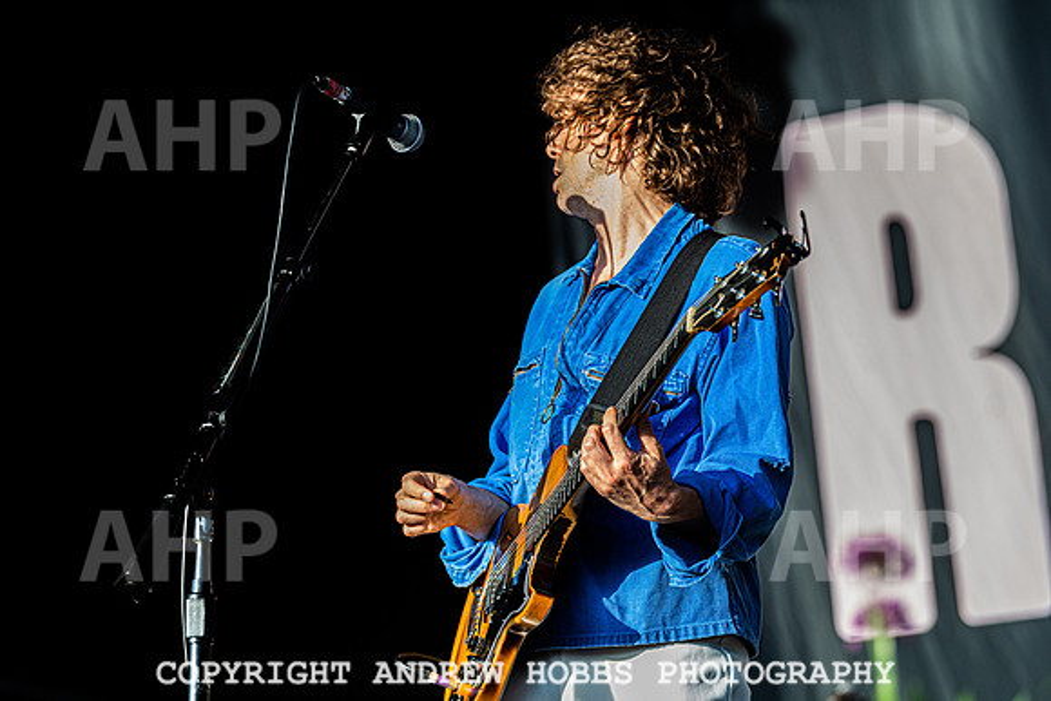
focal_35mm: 178
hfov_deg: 11.5
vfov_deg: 7.7
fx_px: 5208
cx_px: 468
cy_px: 290
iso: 640
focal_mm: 145
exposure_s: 1/800
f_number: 3.5
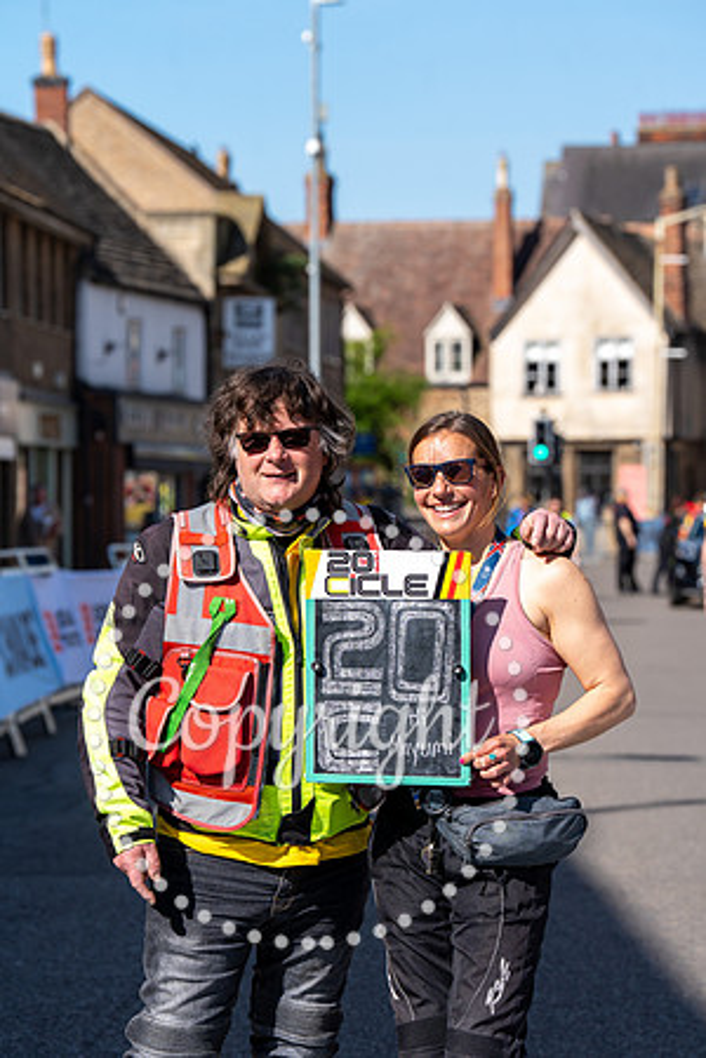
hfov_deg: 10.3
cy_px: 529
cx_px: 353
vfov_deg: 15.4
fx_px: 3912
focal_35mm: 133
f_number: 6.3
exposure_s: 1/1000
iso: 250
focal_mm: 133
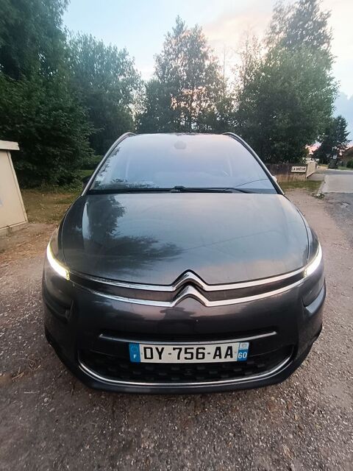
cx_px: 176
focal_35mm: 16
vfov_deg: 94.5
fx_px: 218
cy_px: 236
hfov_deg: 78.1
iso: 165
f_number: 2.2
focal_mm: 1.66
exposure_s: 1/50
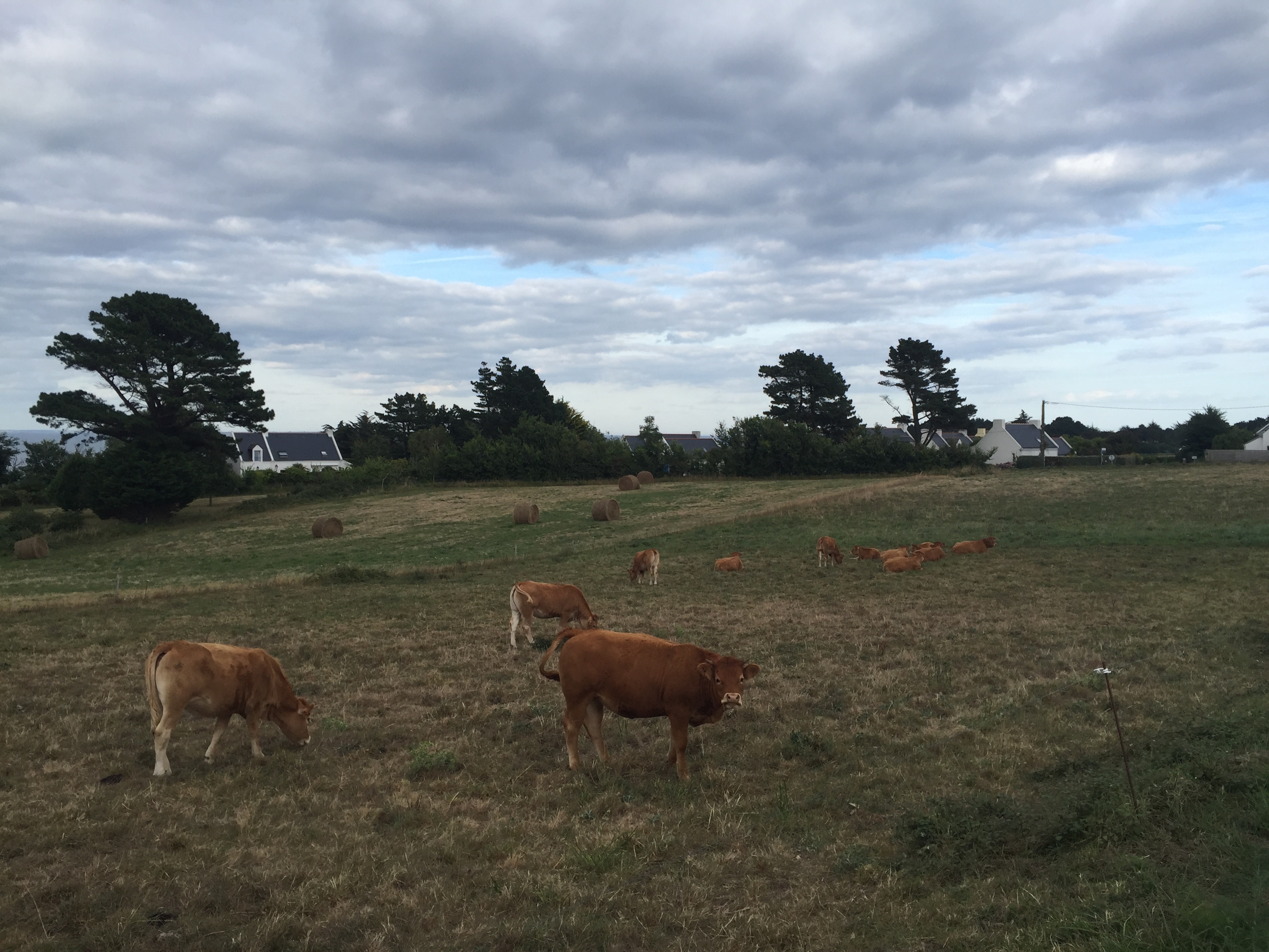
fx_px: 1063
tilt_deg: -2.0
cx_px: 634
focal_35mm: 29
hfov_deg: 61.7
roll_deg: -0.2
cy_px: 476
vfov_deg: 48.2
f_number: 2.2
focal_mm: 4.15
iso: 32
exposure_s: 1/898
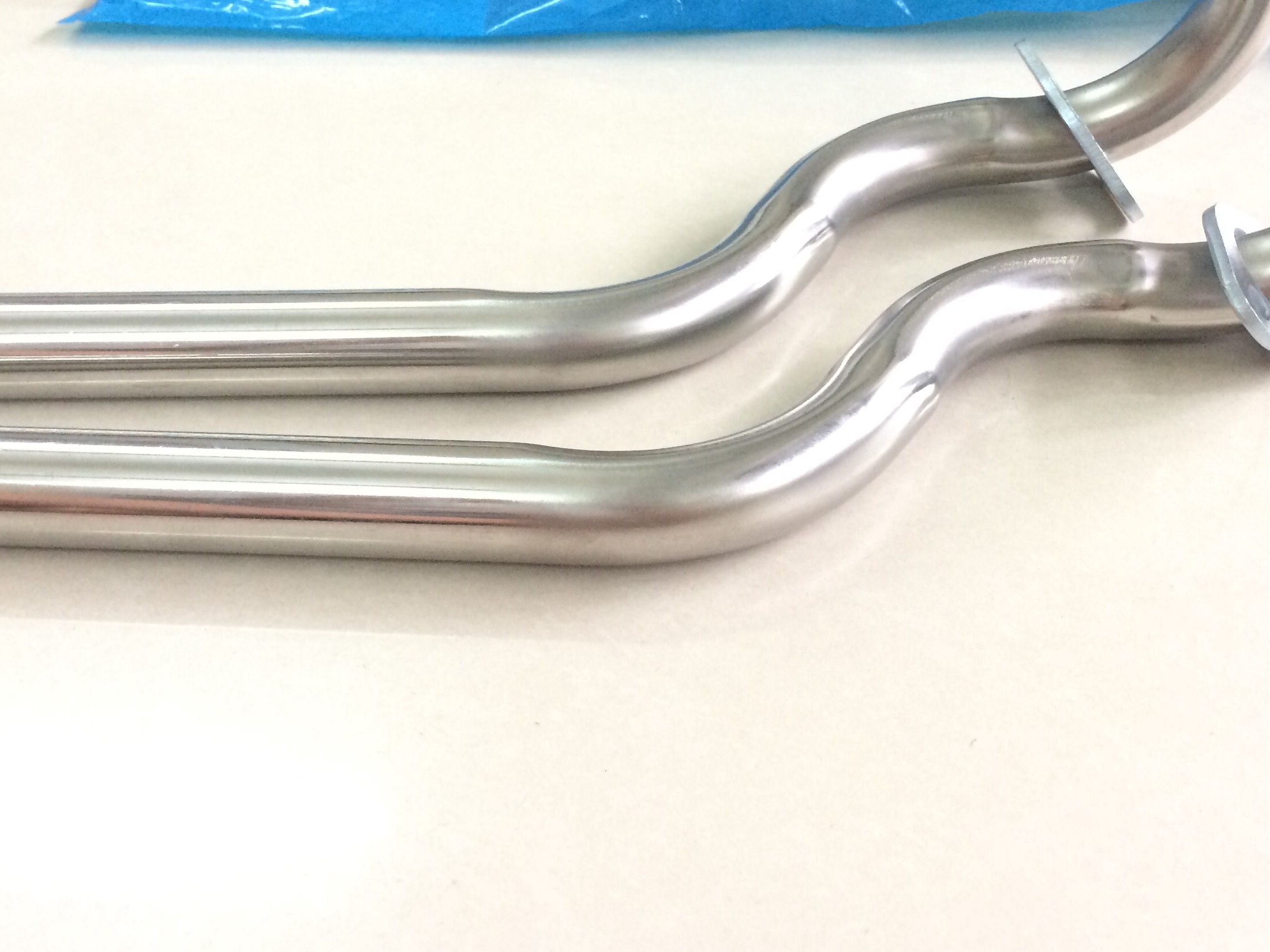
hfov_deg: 43.8
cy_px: 305
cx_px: 652
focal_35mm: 43
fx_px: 1578
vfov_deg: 33.3
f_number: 2.2
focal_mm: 4.15
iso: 320
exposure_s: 1/33
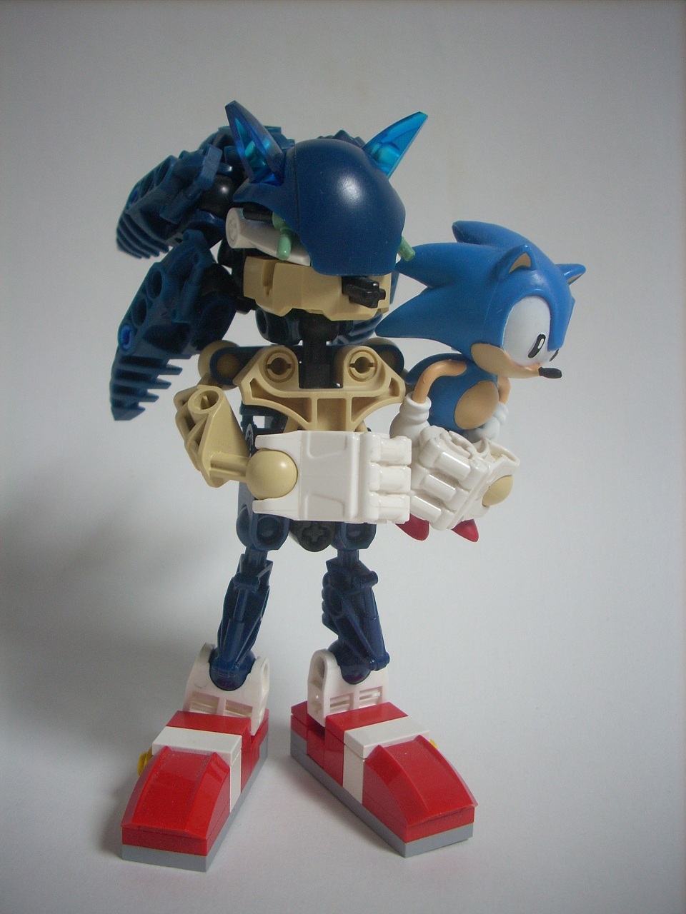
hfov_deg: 38.7
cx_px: 343
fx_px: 978
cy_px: 457
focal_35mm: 37
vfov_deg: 50.1
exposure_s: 1/30
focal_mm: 6.2
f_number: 2.8
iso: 95
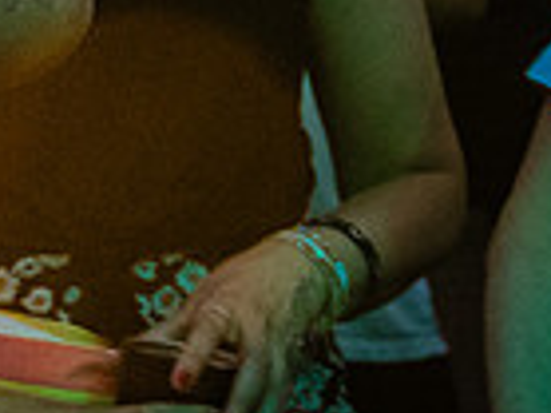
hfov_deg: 9.1
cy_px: -140
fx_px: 3213
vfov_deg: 7.3
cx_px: -621
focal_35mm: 202
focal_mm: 38
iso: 6400
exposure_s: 1/250
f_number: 4
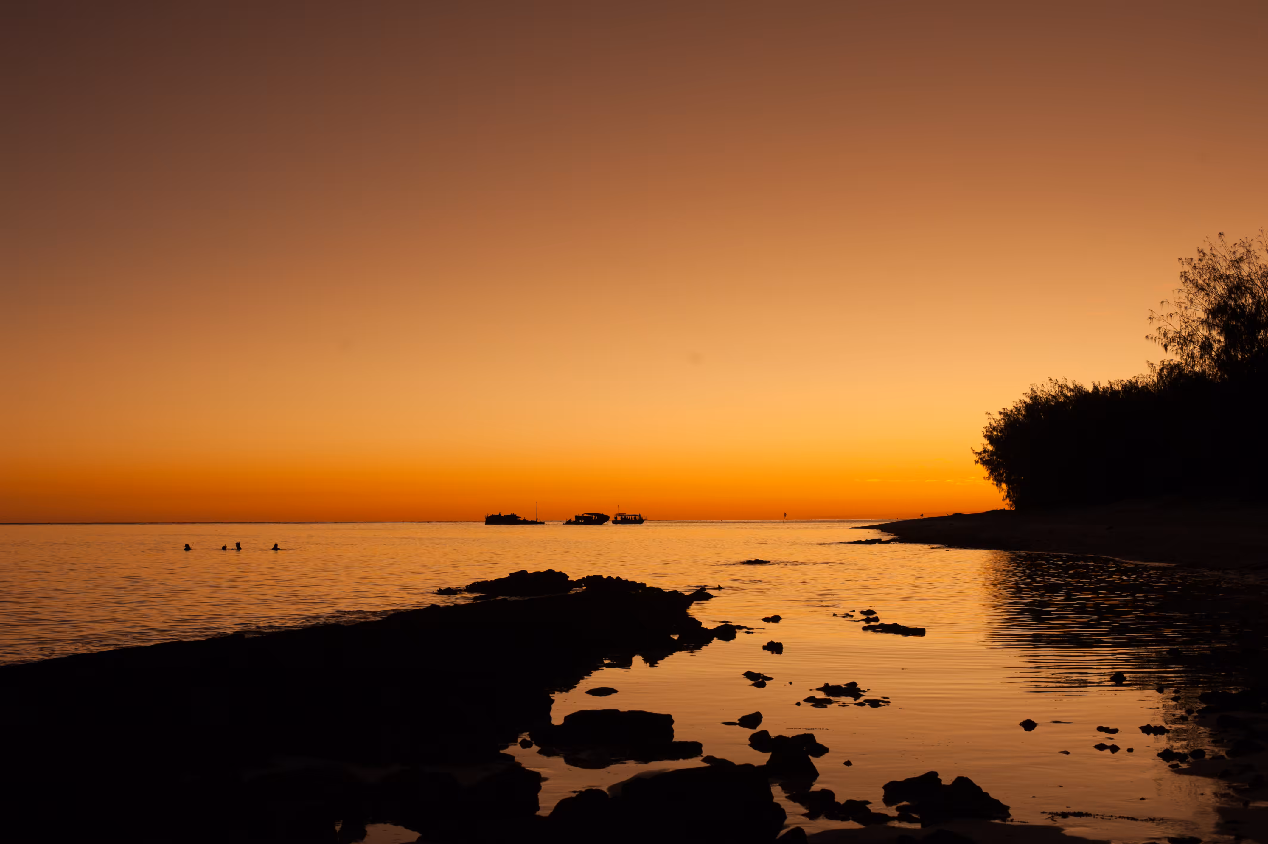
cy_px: 422
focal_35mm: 50
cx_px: 634
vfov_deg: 27.0
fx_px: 1760
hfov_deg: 39.6
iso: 400
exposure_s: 1/160
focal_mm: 50
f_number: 7.1
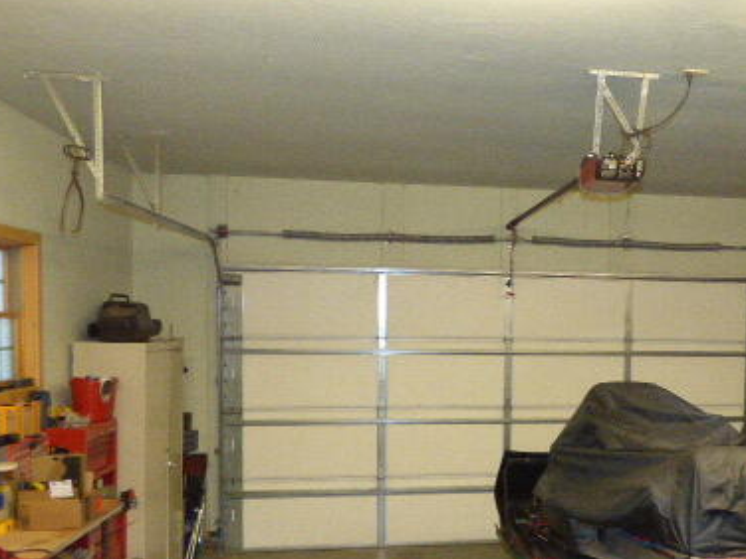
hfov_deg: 52.6
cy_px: 351
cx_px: 516
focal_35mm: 34
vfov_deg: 41.5
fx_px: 733
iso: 640
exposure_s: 1/60
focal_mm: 3.58
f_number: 2.8
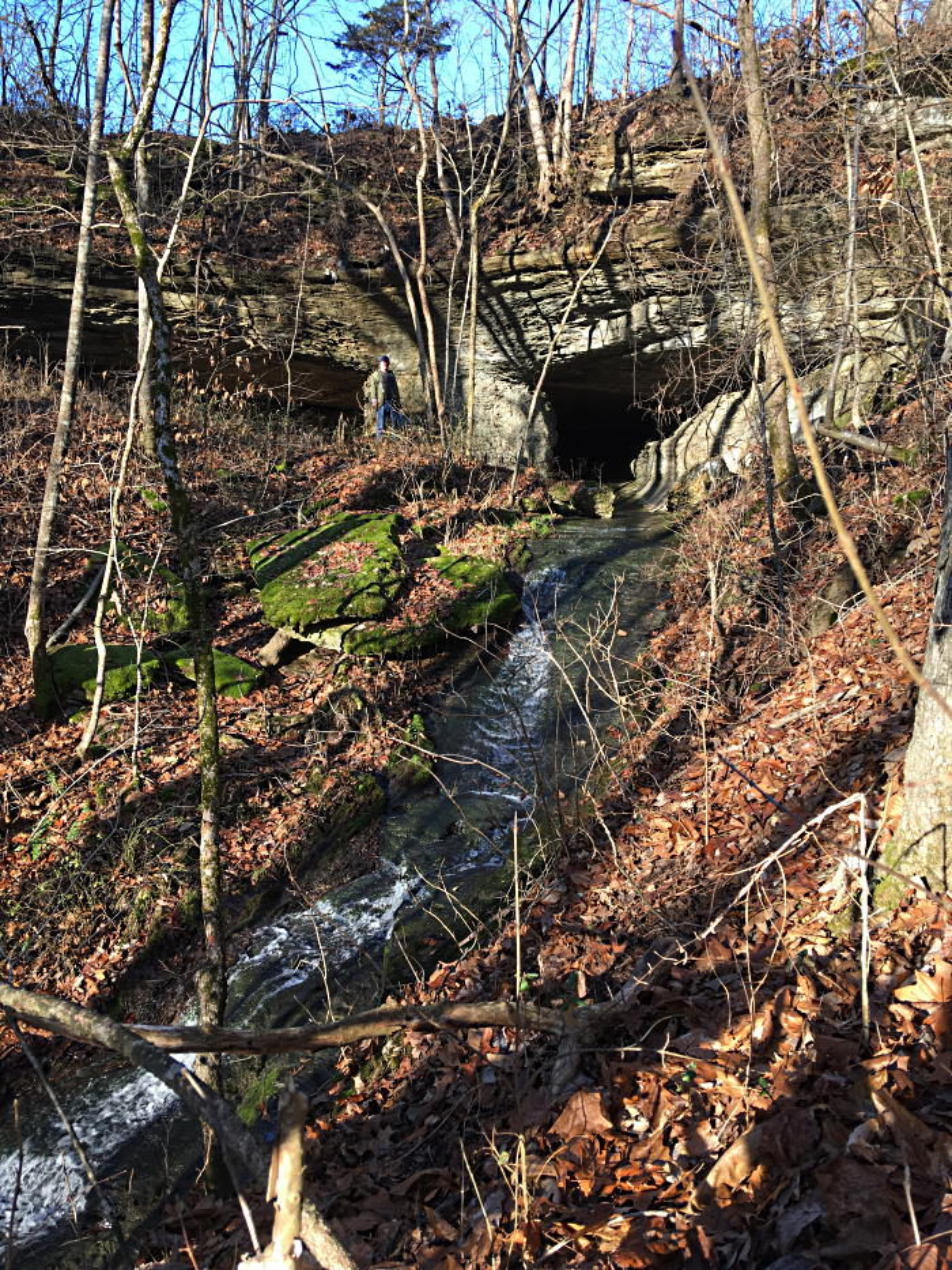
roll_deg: -2.6
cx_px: 476
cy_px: 635
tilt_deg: -5.8
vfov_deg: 61.7
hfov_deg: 48.2
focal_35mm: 29
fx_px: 1063
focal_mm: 4.15
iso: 25
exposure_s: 1/193
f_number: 2.2
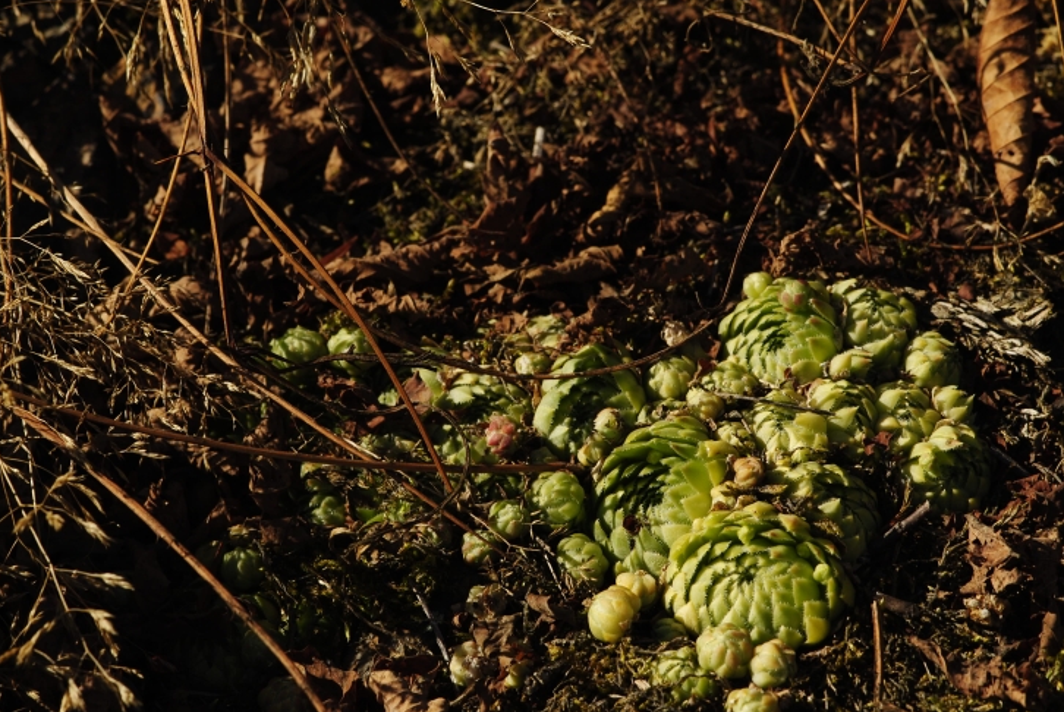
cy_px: 360
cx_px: 516
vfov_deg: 9.8
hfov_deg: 14.6
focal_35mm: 141
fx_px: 4159
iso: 100
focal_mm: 85
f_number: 9
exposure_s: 1/250
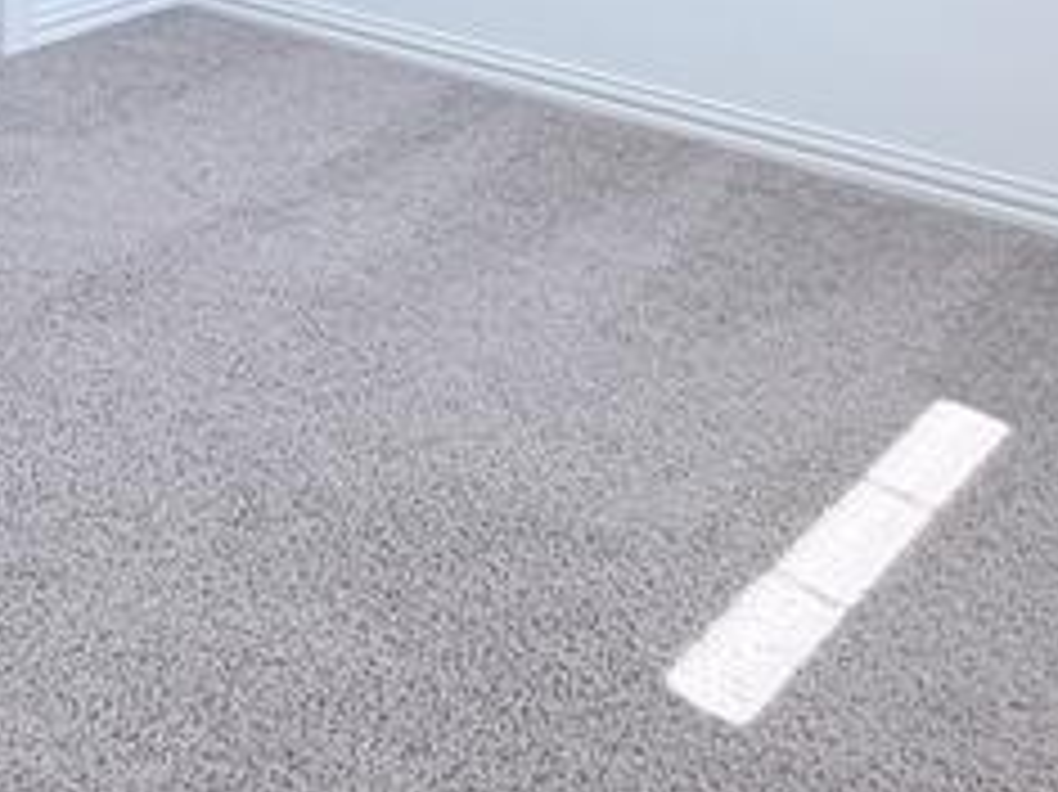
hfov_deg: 30.4
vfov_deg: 19.5
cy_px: -522
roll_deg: -0.6
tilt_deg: -0.4
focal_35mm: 61
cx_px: 113
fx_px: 1863
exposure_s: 1/120
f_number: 2.2
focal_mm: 2.22
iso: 64
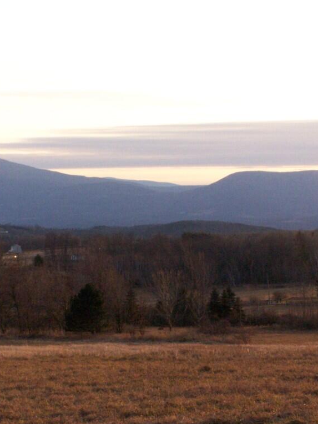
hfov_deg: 11.8
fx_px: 1543
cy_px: 212
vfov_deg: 15.6
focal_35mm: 126
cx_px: 196
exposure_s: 1/200
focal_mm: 15.6
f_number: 8
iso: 400
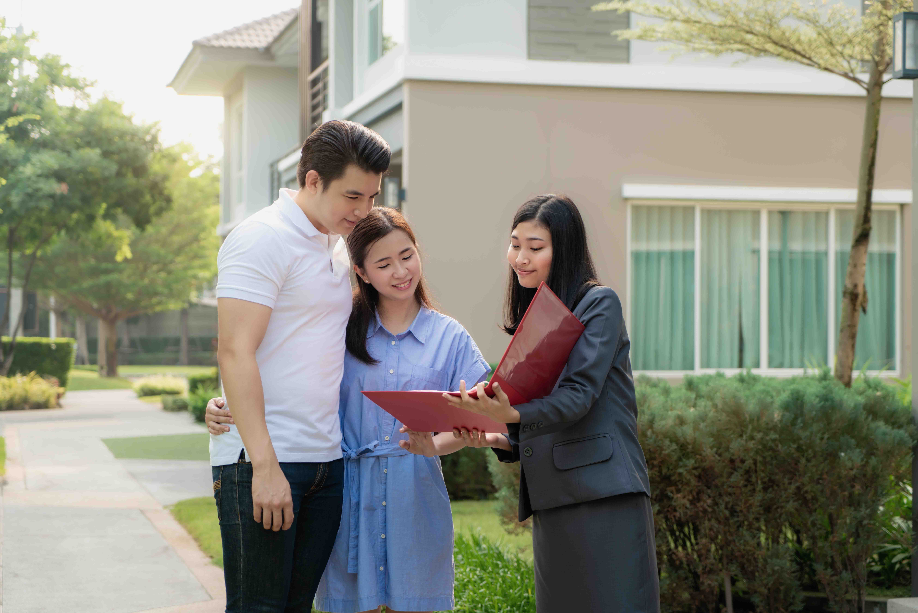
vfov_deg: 19.5
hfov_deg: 28.8
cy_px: 306
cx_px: 459
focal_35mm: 70
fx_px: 1785
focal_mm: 70
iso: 100
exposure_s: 1/125
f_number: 4
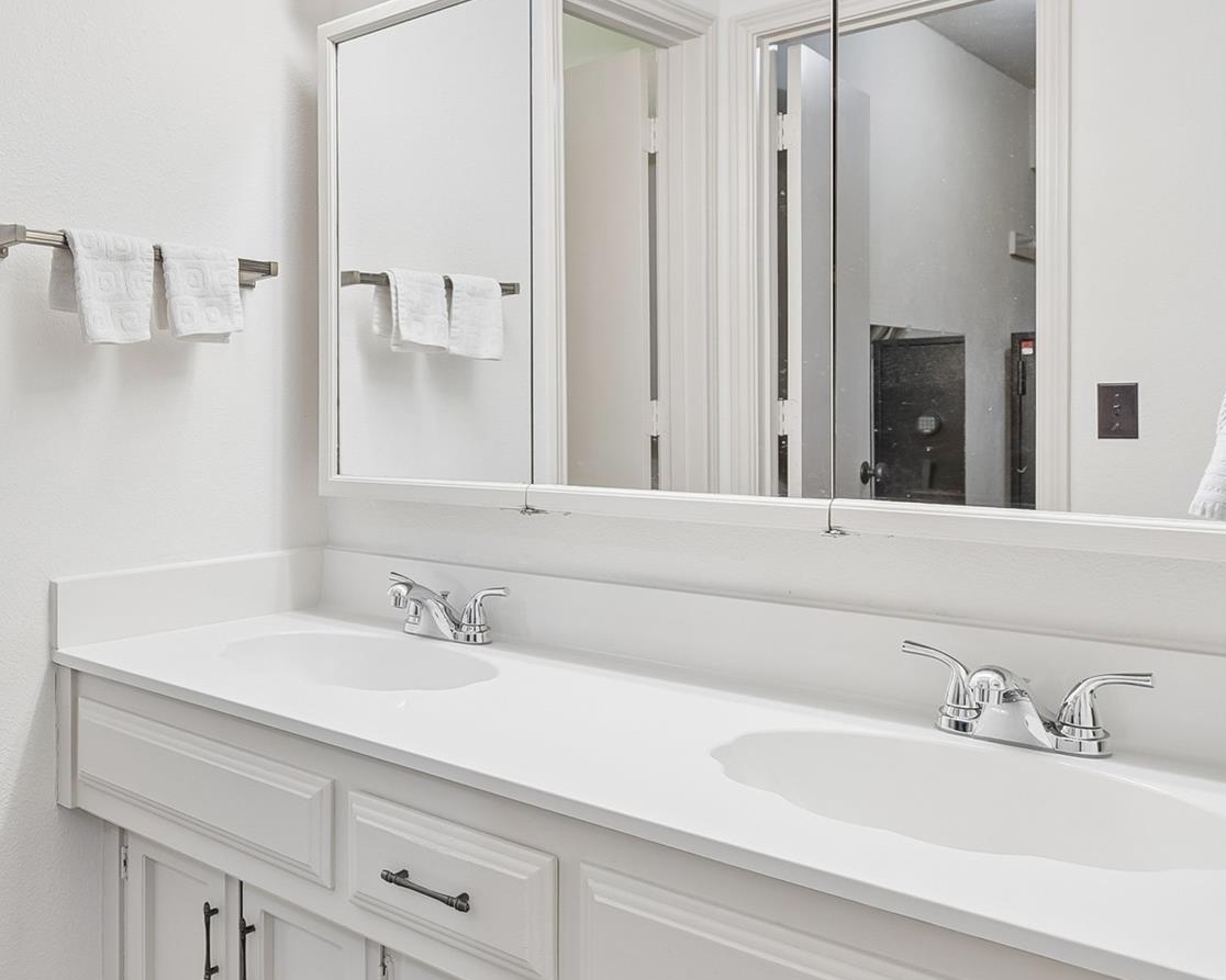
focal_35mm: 31
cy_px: 433
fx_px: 1125
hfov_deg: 53.9
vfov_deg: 47.0
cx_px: 272
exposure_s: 1/4
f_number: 8
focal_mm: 18
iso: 320
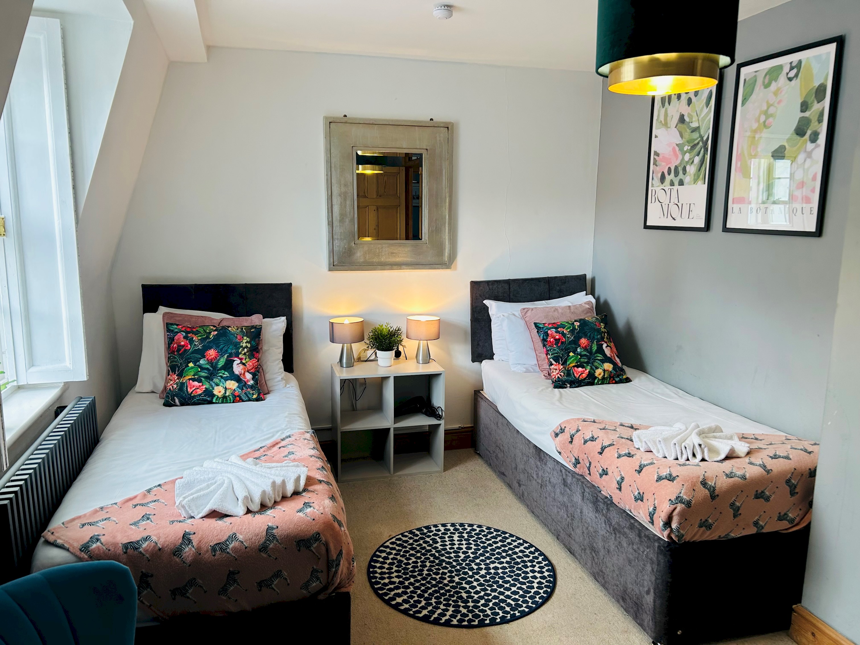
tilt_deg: -10.1
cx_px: 430
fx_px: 646
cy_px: 322
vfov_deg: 53.1
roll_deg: +0.2
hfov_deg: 67.3
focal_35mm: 26
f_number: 1.5
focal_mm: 5.7
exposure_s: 1/100
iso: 64
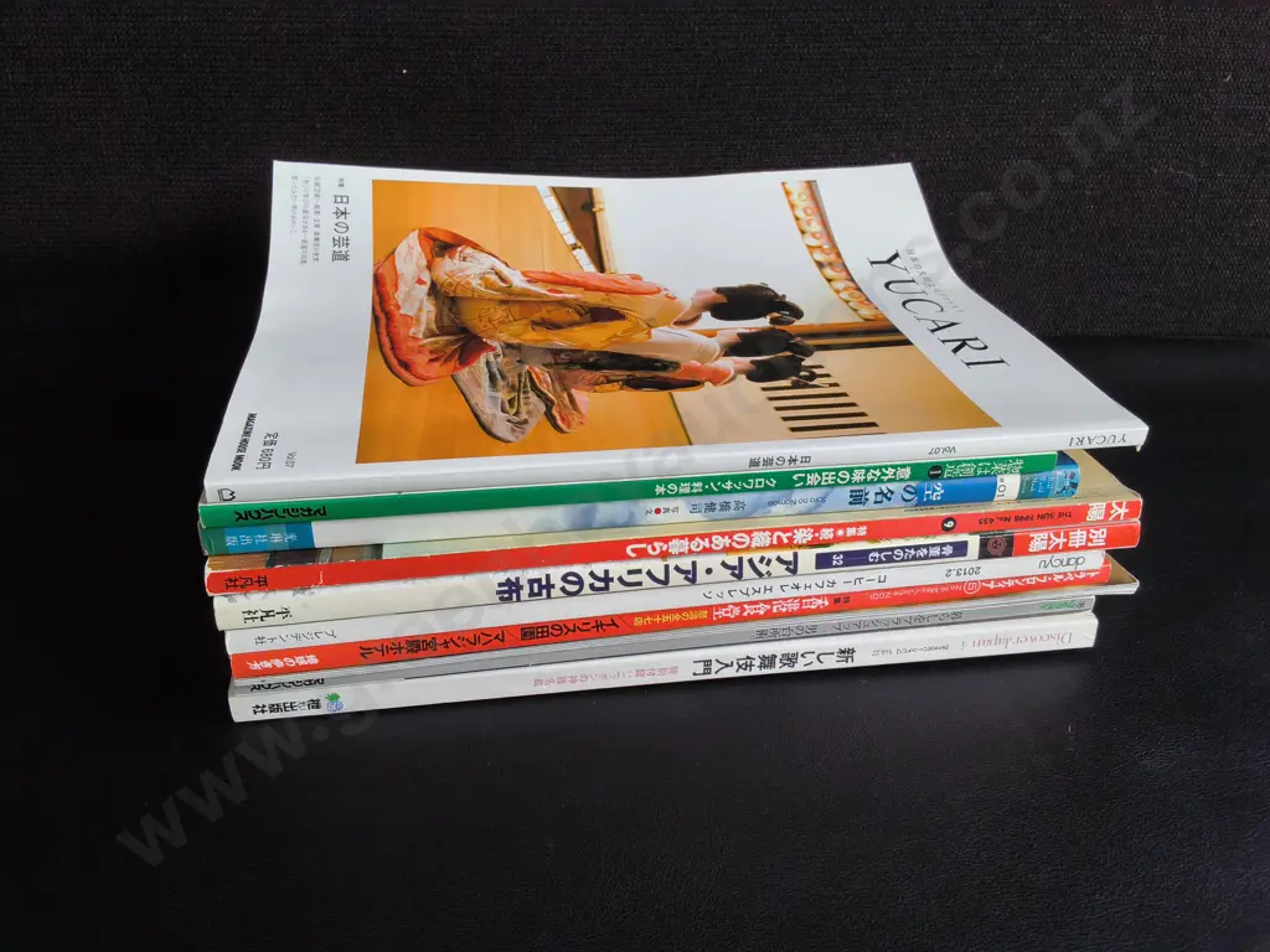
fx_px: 991
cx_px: 635
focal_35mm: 27
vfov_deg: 51.4
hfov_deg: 65.3
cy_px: 476
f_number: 2
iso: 64
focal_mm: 2.87
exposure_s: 1/100
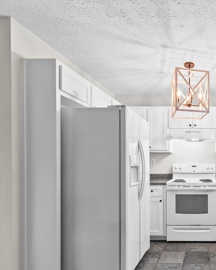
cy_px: 164
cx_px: 206
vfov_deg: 69.4
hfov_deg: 50.0
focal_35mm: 24
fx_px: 192
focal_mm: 12
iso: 200
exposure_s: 1/2
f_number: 11
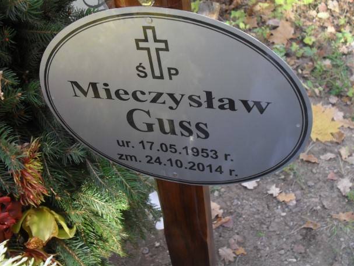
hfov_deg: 50.1
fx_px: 378
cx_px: 177
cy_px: 127
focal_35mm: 37
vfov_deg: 38.7
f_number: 3.2
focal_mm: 6.3
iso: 120
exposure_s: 1/45
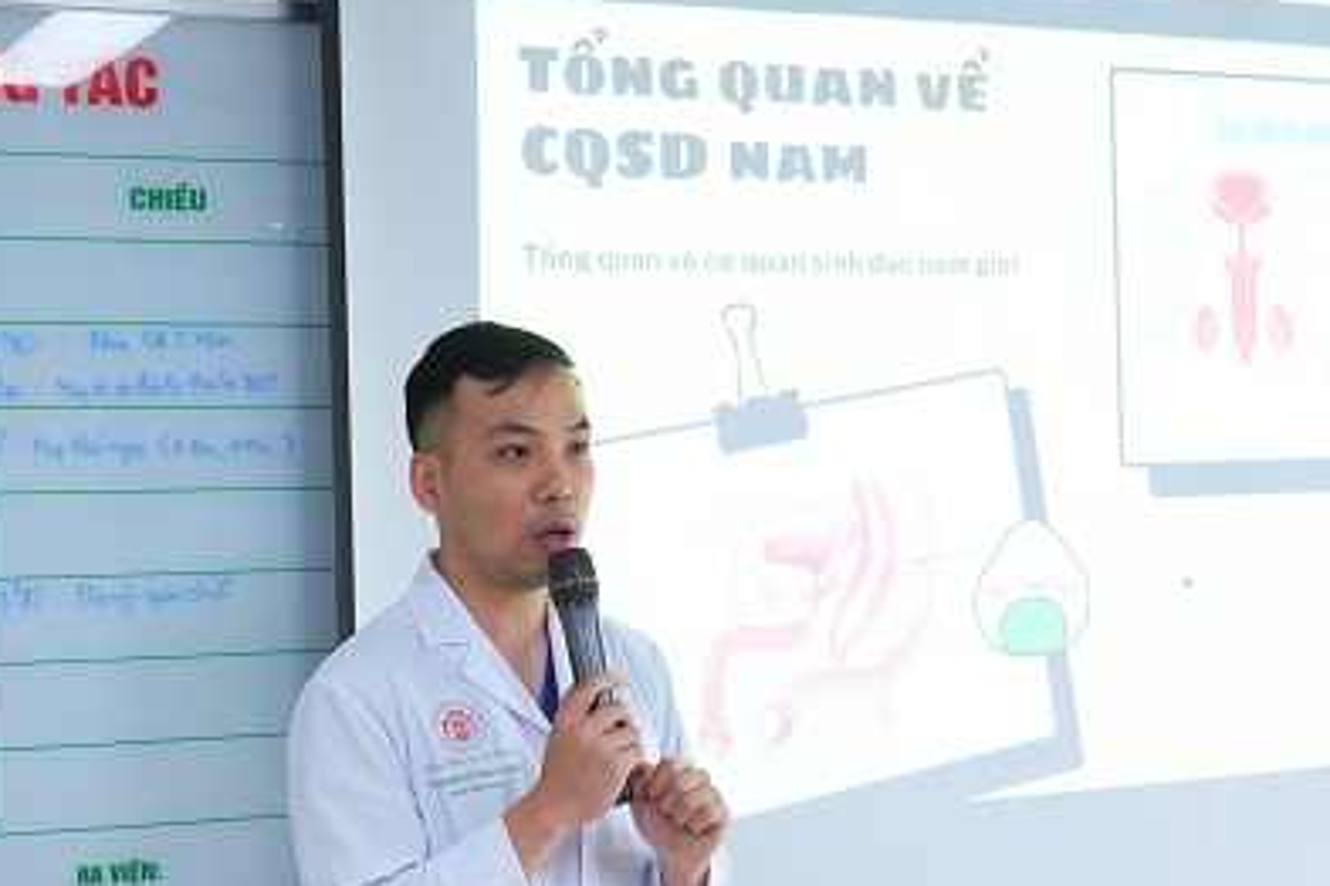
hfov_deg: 28.8
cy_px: 484
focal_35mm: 70
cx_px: 738
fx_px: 2586
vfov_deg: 19.5
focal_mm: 29
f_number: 3.5
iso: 1250
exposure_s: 1/125
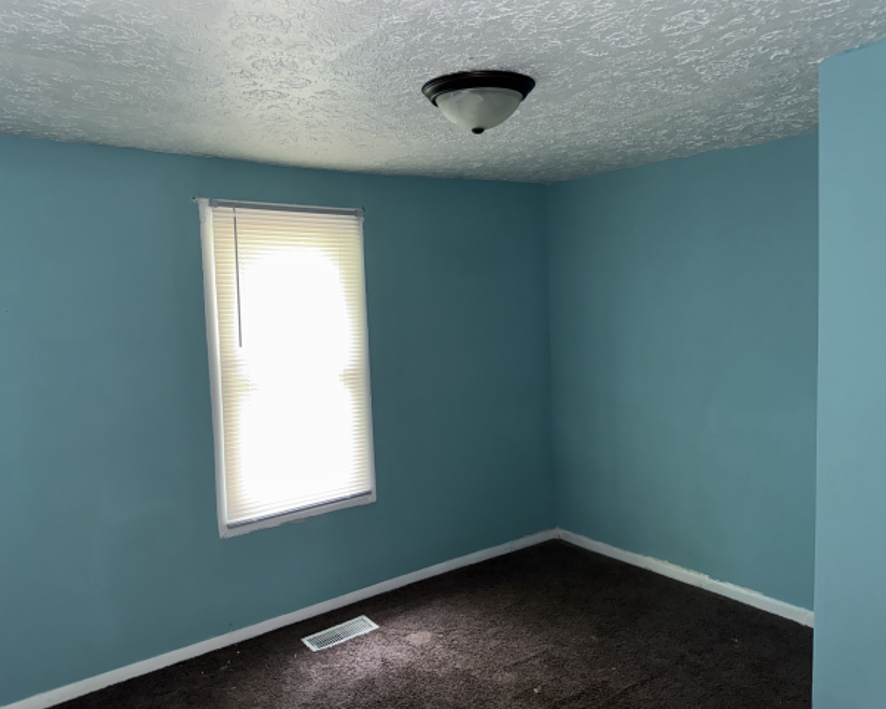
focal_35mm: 26
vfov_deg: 54.9
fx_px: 682
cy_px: 354
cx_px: 397
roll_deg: +1.5
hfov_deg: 65.9
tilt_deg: -5.1
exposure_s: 1/8
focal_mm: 6.76
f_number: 1.78
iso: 125
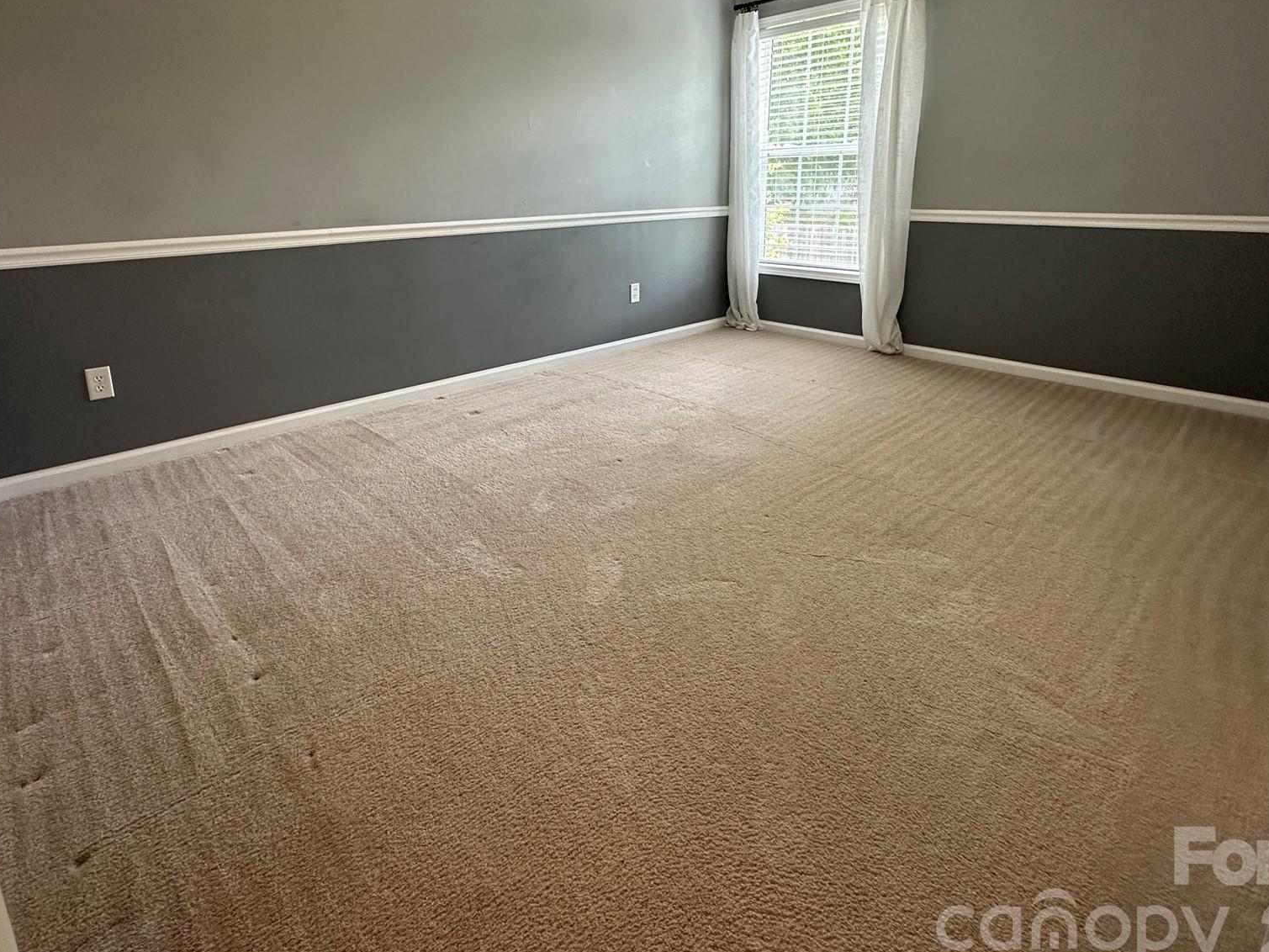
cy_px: 346
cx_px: 581
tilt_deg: -13.9
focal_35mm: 19
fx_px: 697
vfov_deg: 67.4
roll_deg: +1.4
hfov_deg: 84.5
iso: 250
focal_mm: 2.22
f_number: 2.2
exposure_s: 1/120
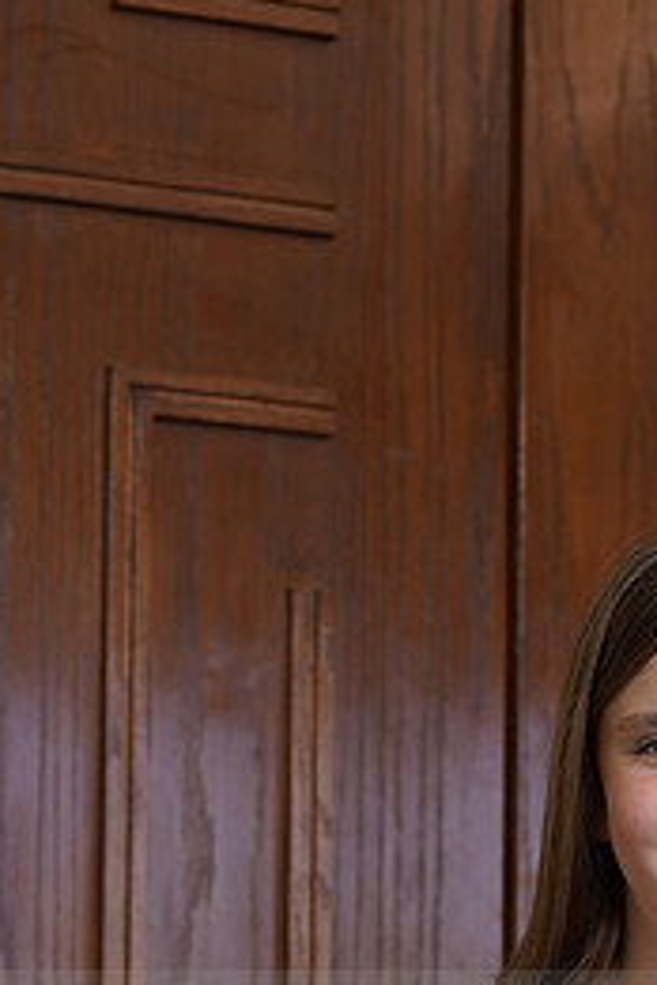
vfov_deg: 10.8
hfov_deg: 7.2
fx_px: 5173
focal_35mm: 189
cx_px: 665
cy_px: 1023
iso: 200
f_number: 5.6
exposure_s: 1/250
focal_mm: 85
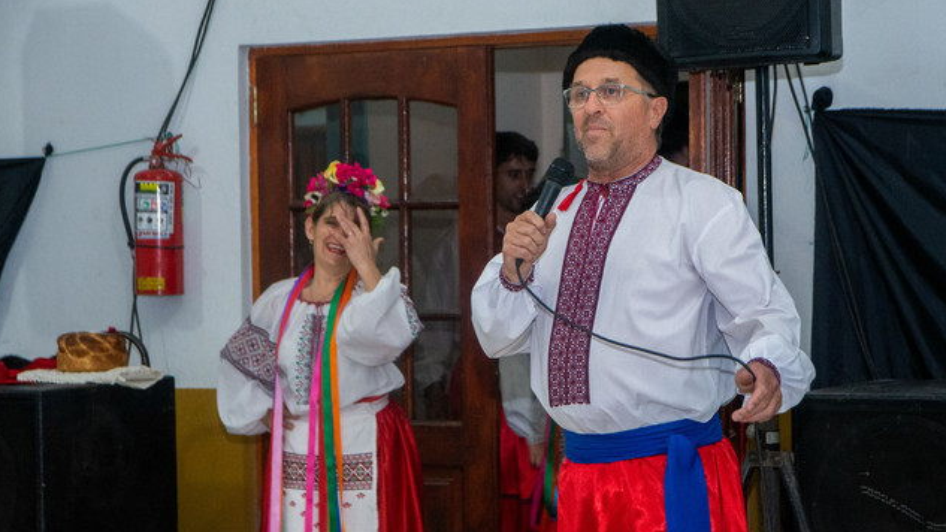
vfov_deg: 11.8
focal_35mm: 103
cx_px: 512
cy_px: 268
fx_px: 2584
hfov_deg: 20.7
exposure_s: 1/200
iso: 2000
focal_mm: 58
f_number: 4
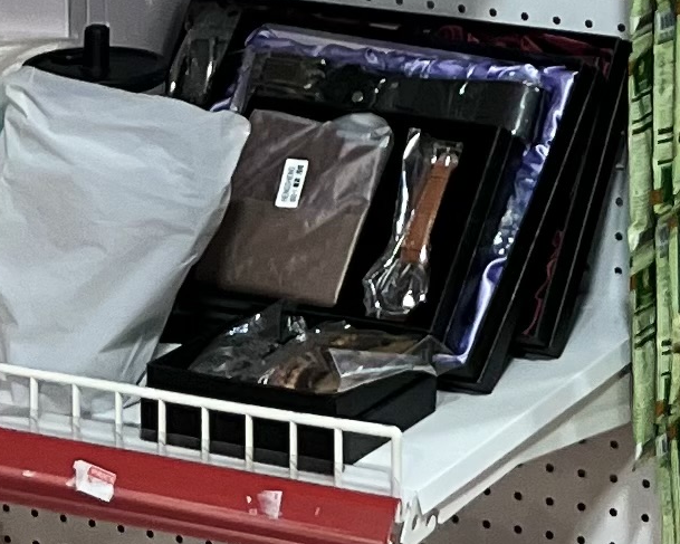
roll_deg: -1.1
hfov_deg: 10.9
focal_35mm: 168
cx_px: 1101
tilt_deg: -7.6
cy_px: -470
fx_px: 3381
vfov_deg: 8.8
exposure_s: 1/50
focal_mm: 5.1
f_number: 1.6
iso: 200
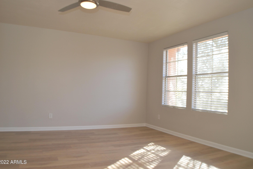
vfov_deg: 37.3
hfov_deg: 53.8
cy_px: 83
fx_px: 250
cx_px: 128
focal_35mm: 36
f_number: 3.8
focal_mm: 23
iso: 100
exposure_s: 1/60
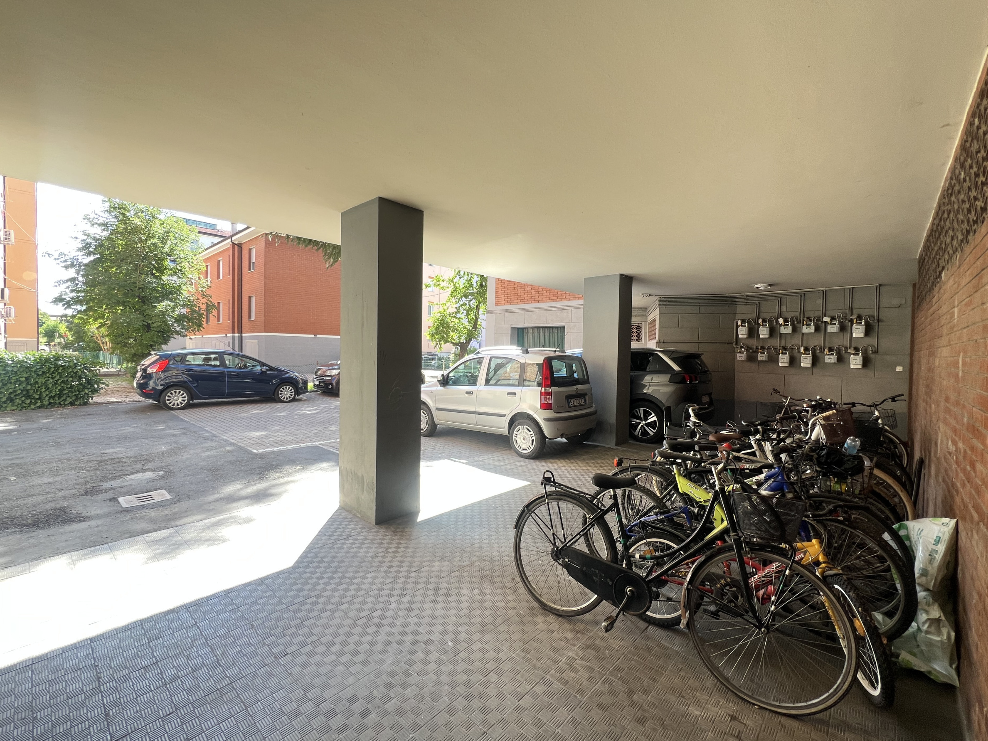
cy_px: 365
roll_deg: -0.7
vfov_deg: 85.7
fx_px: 400
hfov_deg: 102.1
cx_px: 500
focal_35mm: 14
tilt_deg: -2.3
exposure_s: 1/99
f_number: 1.8
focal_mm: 1.57
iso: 64
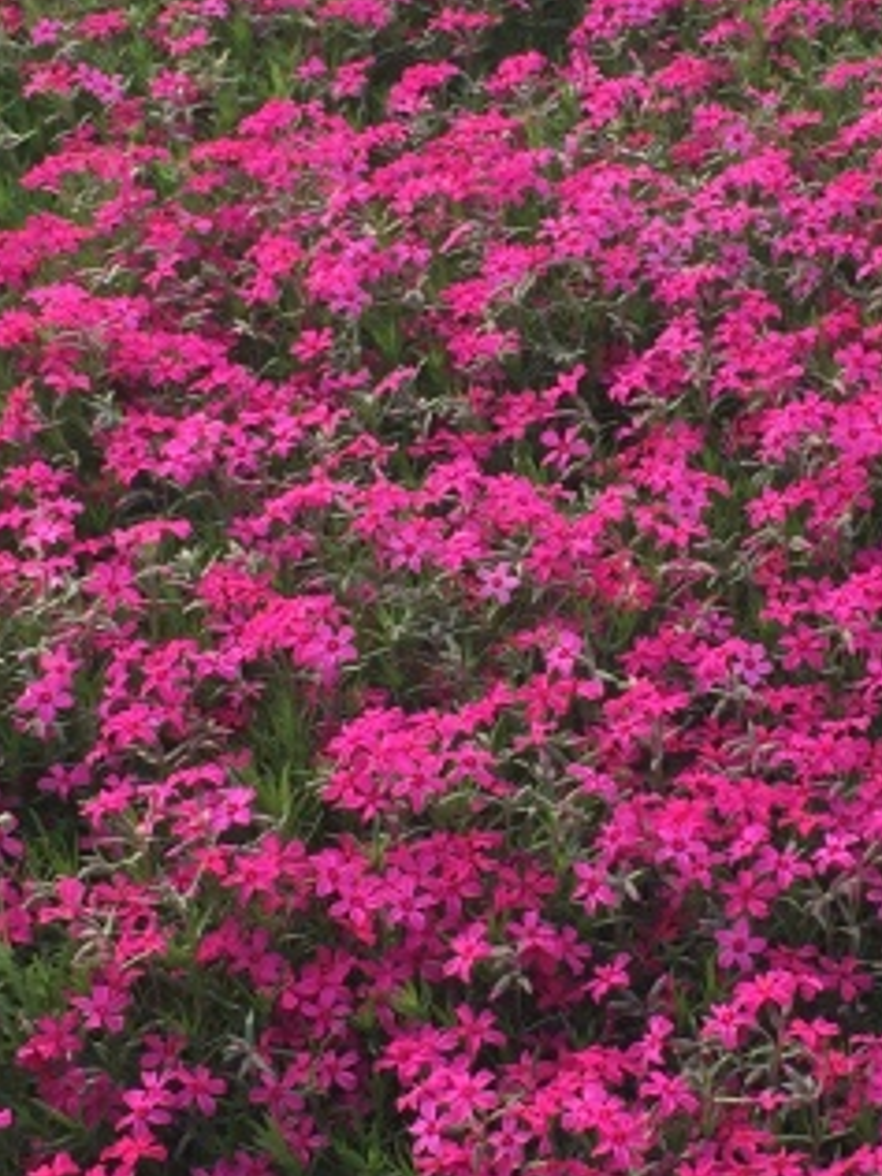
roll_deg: -2.6
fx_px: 3329
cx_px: 659
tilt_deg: -29.9
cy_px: 556
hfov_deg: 15.0
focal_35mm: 98
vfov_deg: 20.0
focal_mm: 4.15
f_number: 2.2
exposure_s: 1/434
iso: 32
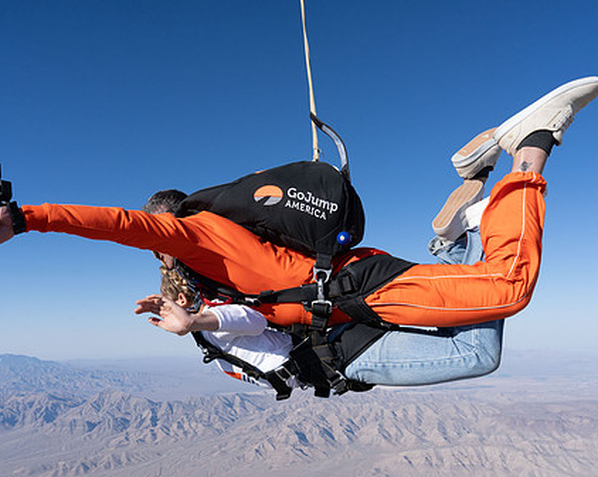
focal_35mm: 31
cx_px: 278
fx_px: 548
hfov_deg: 57.2
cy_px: 270
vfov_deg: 47.0
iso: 800
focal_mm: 24
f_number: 10
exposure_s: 1/2000
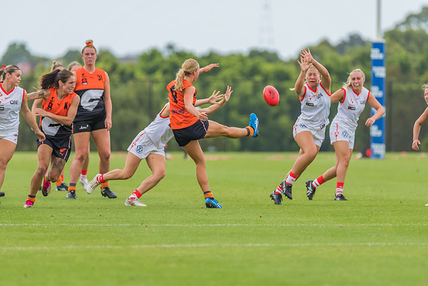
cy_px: 143
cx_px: 214
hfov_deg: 3.6
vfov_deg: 2.4
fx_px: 6788
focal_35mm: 571
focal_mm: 550
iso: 1000
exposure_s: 1/1600
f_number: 7.1
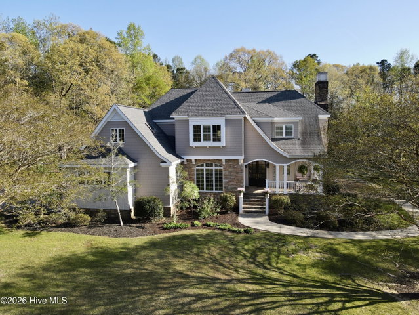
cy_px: 158
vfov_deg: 56.9
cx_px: 210
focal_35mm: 24
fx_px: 291
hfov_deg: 71.6
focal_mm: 4.5
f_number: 2.8
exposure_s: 1/320
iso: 100
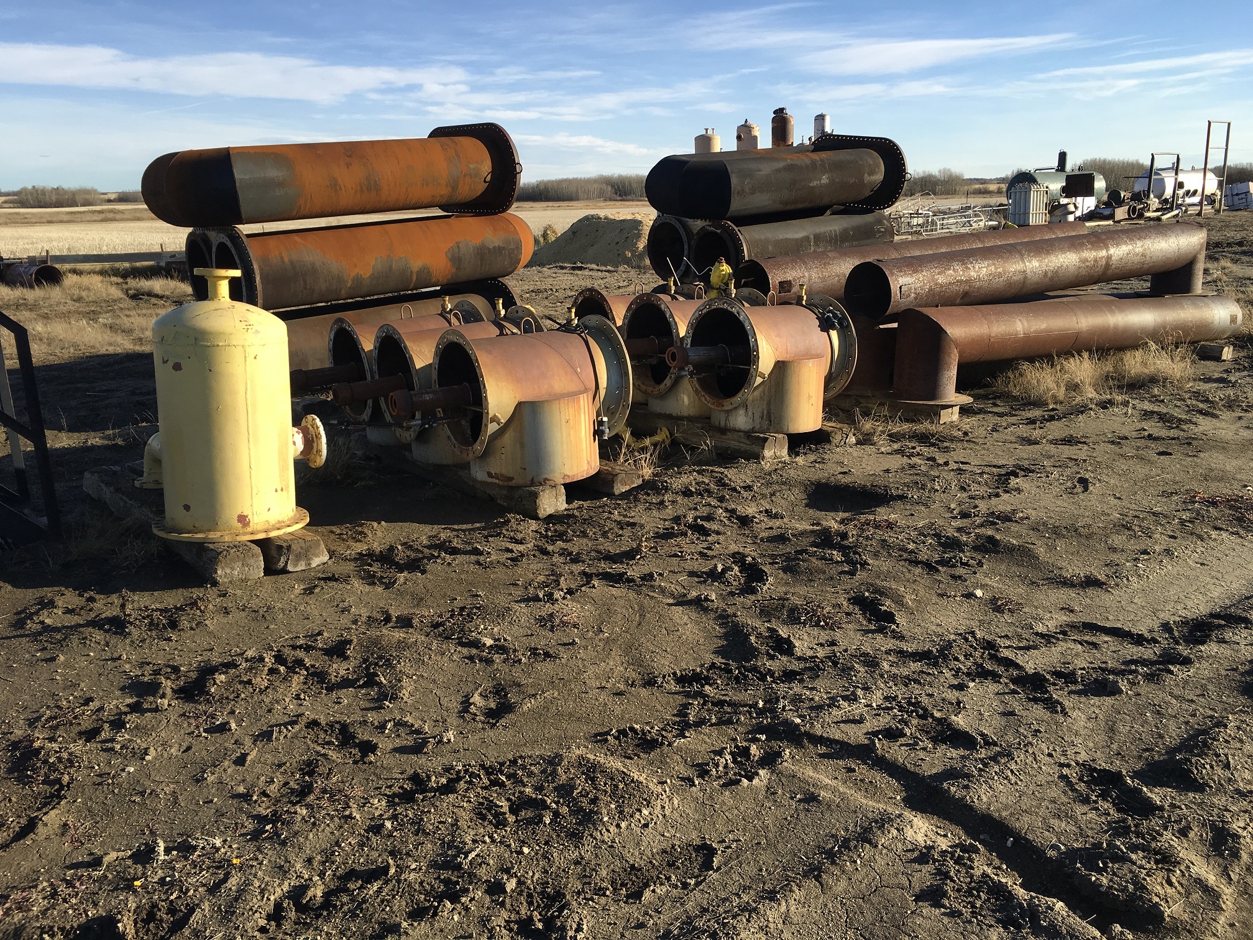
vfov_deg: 48.2
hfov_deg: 61.7
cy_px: 470
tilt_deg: -18.2
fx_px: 1050
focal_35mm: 29
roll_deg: +0.2
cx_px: 626
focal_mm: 4.15
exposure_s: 1/962
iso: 25
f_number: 2.2
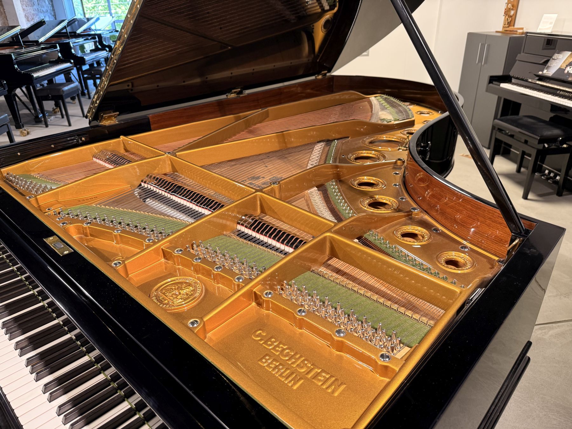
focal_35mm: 24
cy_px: 214
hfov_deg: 71.6
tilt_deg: -26.1
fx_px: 397
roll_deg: +1.5
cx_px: 286
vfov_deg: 56.8
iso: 200
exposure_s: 1/100
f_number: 1.78
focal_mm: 6.76
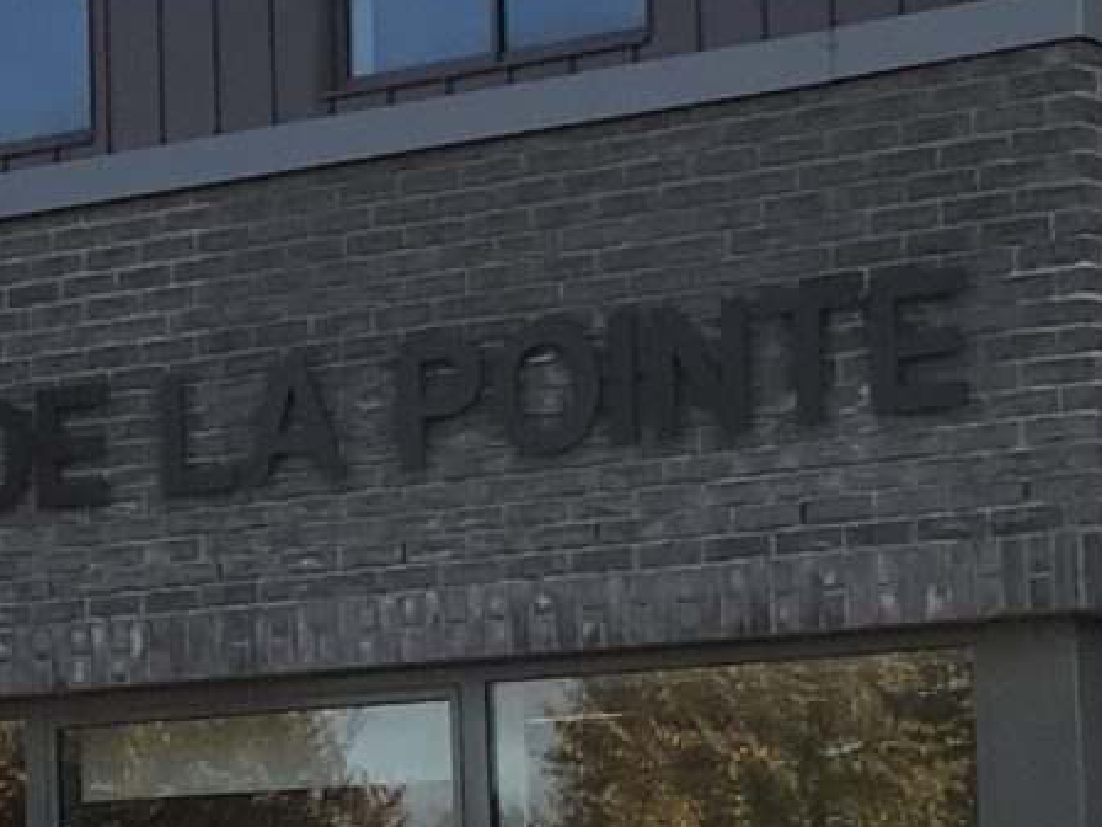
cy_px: 445
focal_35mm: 160
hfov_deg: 11.9
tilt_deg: +6.7
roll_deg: -0.3
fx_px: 5094
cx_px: -440
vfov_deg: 9.3
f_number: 1.8
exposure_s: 1/1227
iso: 20
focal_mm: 3.99
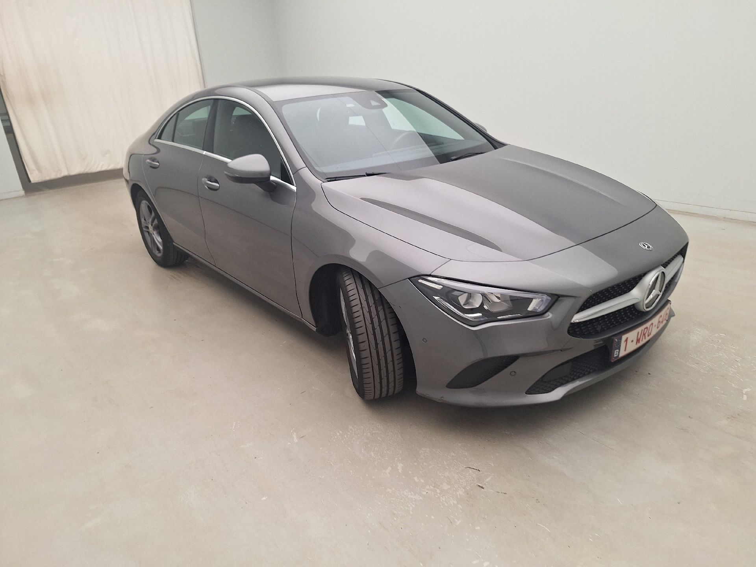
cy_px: 284
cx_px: 378
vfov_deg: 58.9
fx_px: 502
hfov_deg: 73.9
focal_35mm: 23
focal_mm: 5.54
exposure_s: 1/100
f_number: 1.8
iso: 50
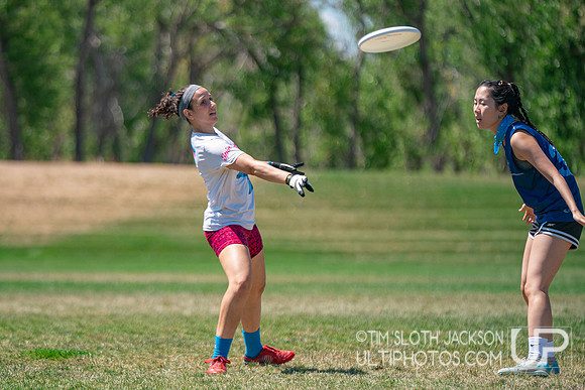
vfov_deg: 6.4
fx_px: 3470
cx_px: 218
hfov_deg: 9.6
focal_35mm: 213
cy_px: 223
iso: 200
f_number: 2.8
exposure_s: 1/3200
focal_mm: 170
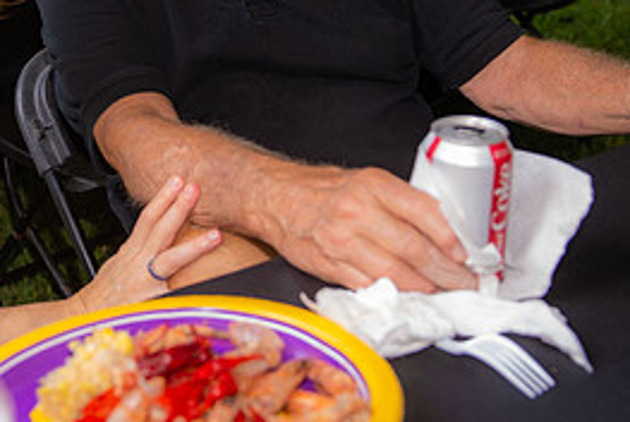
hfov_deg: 26.0
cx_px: 163
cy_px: 53
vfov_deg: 17.5
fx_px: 1349
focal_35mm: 77
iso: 64
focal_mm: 35
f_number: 3.5
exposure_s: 1/60
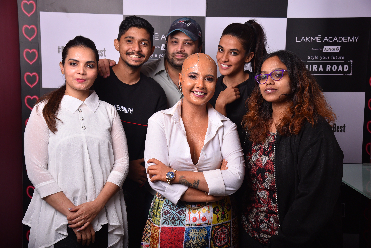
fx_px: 515
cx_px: 186
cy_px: 124
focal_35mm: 50
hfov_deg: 39.6
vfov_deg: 27.0
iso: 100
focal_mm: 50
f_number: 8
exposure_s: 1/200
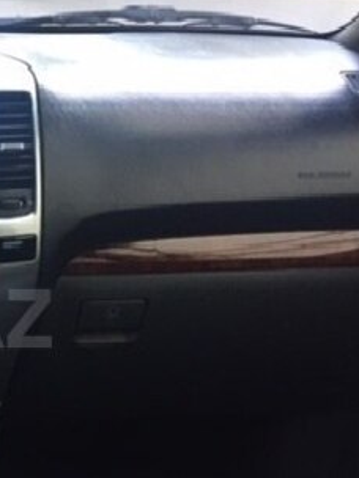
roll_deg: -1.4
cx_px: -150
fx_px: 871
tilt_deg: -19.8
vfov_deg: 30.5
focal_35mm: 63
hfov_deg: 20.5
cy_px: 318
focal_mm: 4.15
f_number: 2.2
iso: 100
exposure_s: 1/33
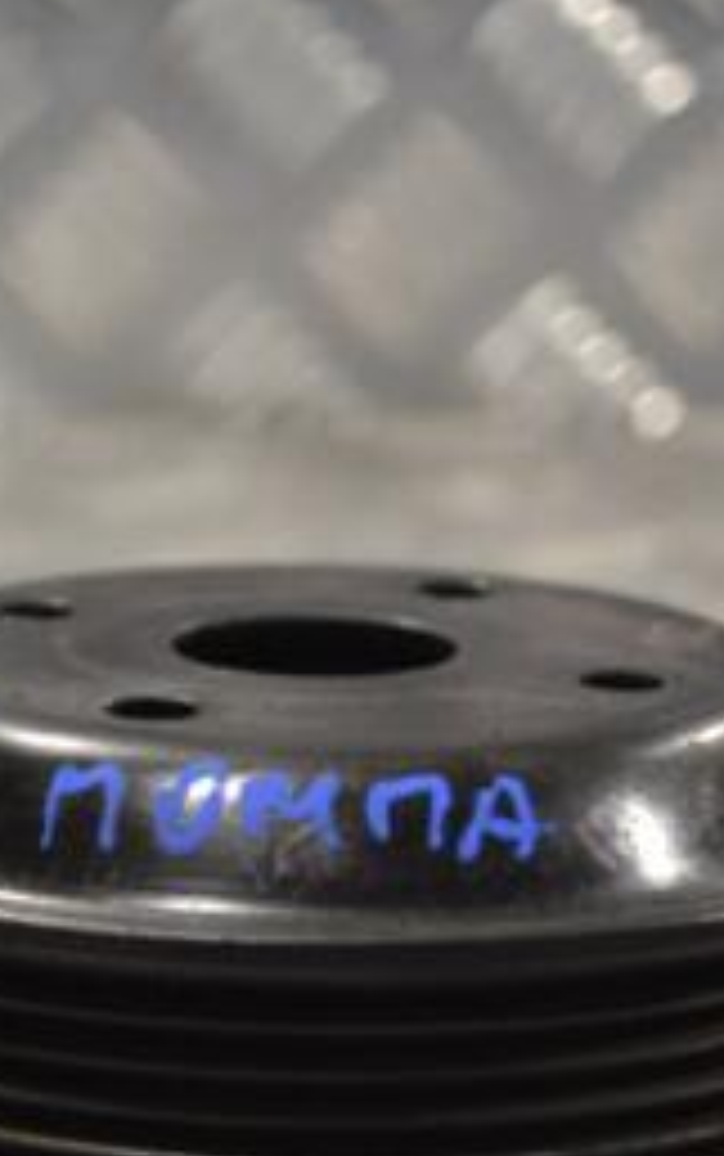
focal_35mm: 114
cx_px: 166
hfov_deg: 11.5
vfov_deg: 18.2
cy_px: 783
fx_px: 3593
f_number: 5
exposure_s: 1/100
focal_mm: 32
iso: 400
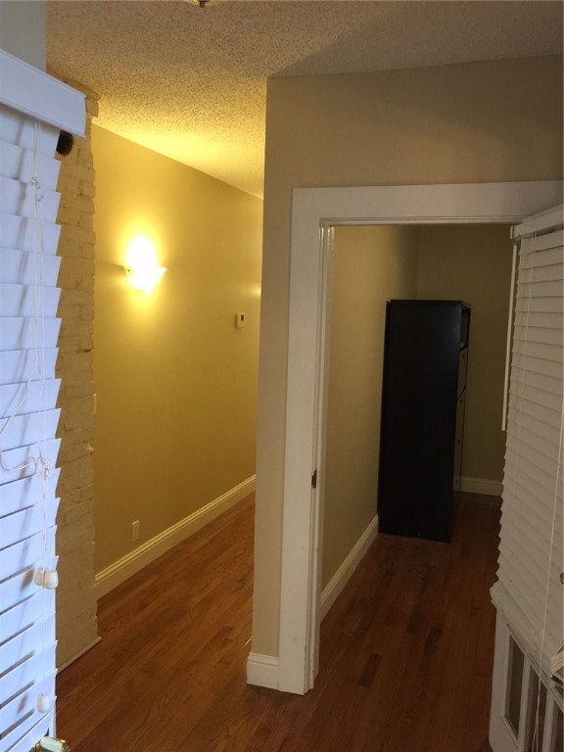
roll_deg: -1.0
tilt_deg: -5.2
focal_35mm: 29
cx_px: 282
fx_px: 630
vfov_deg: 61.7
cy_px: 376
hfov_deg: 48.2
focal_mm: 4.15
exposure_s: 1/15
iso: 80
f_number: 2.2
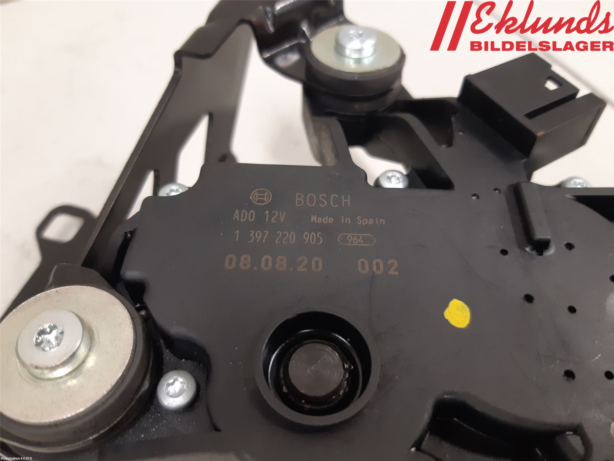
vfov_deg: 53.1
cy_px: 230
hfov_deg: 67.3
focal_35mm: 26
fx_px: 461
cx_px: 307
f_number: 1.7
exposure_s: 1/33
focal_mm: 3.93
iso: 200
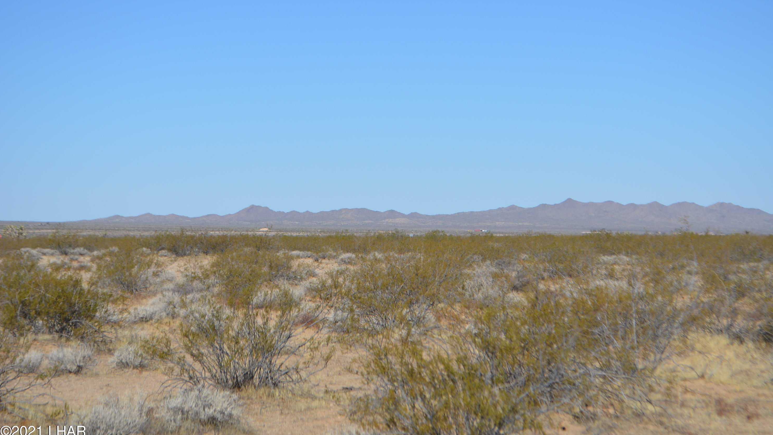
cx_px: 390
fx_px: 1794
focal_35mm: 88
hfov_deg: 24.3
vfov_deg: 13.8
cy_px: 190
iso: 400
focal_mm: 55
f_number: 8
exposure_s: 1/2000
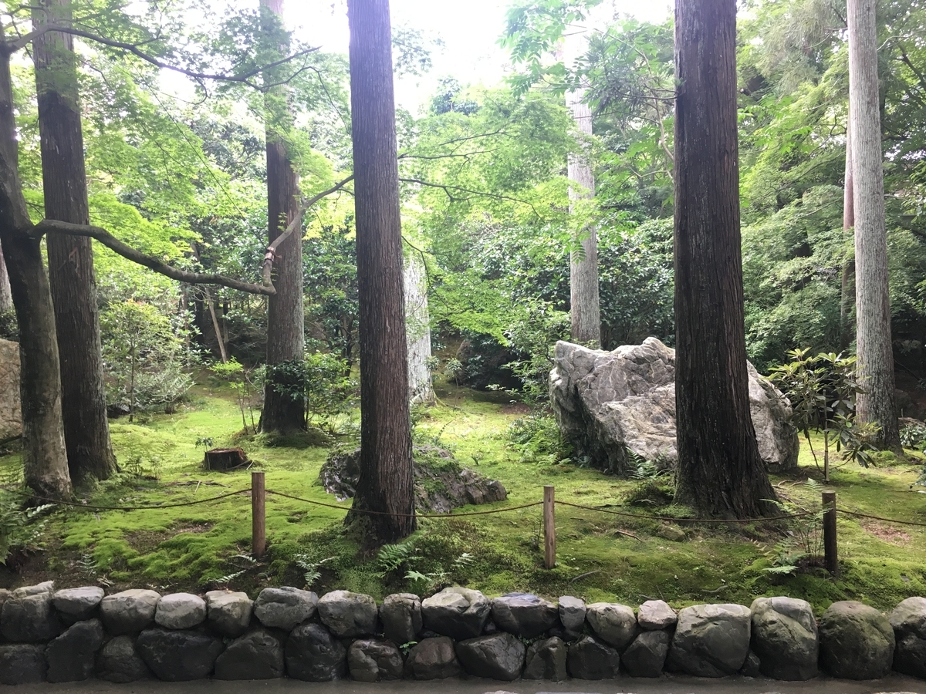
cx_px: 463
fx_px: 776
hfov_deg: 61.7
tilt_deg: +2.2
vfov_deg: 48.2
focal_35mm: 29
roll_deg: +3.3
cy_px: 347
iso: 64
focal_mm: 4.15
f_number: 2.2
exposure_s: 1/30
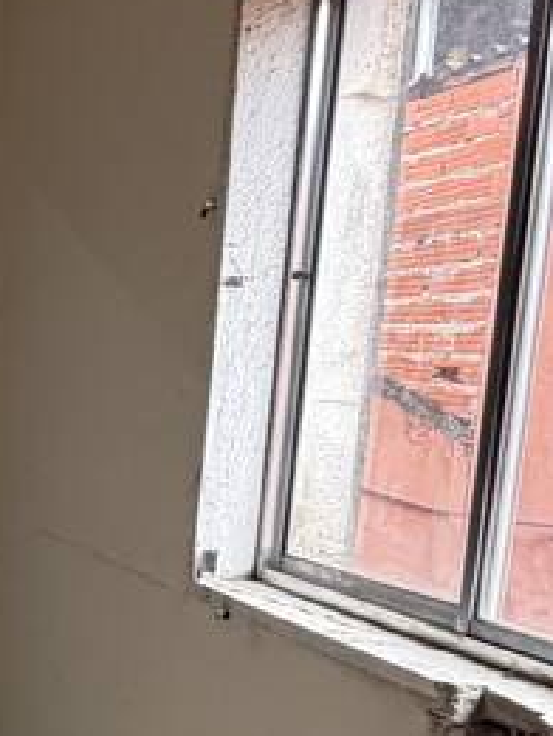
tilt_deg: -9.0
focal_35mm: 58
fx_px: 1234
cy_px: 536
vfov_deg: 32.7
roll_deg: +0.4
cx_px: -457
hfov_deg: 19.0
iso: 125
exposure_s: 1/121
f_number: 2.2
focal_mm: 2.22
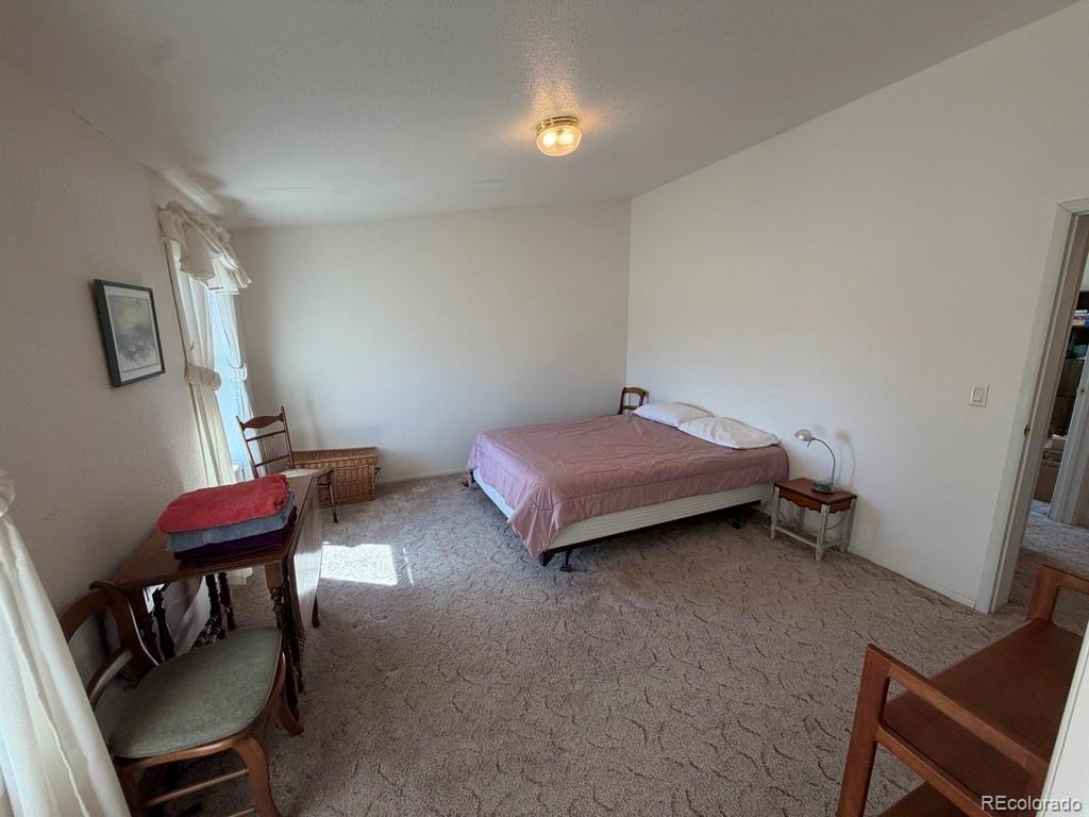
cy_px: 408
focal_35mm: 14
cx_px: 544
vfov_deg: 85.7
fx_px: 440
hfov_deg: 102.1
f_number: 2.2
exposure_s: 1/120
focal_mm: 2.22
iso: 125
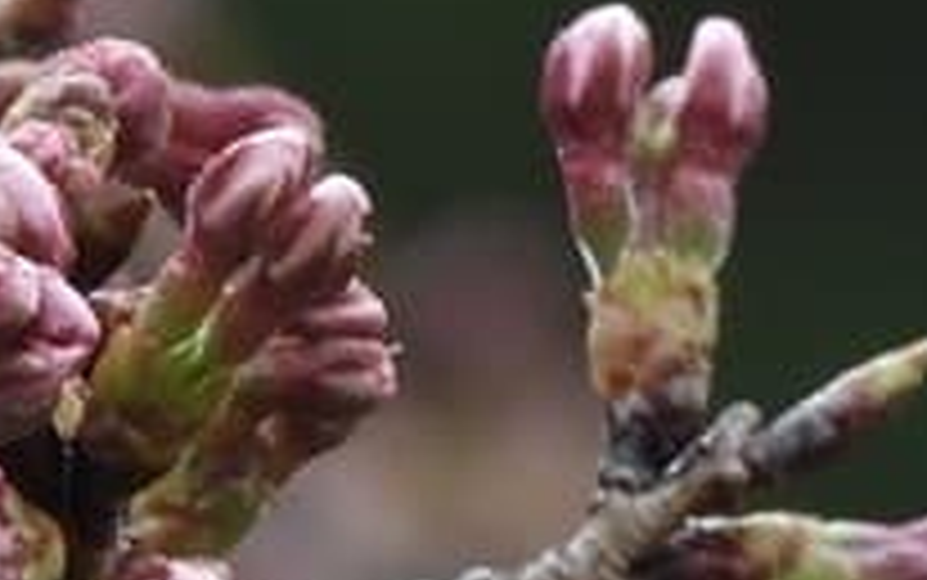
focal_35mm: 3337
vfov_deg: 0.4
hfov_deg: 0.6
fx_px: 84351
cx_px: -464
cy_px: 576
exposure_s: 1/500
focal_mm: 116
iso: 320
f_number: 5.6
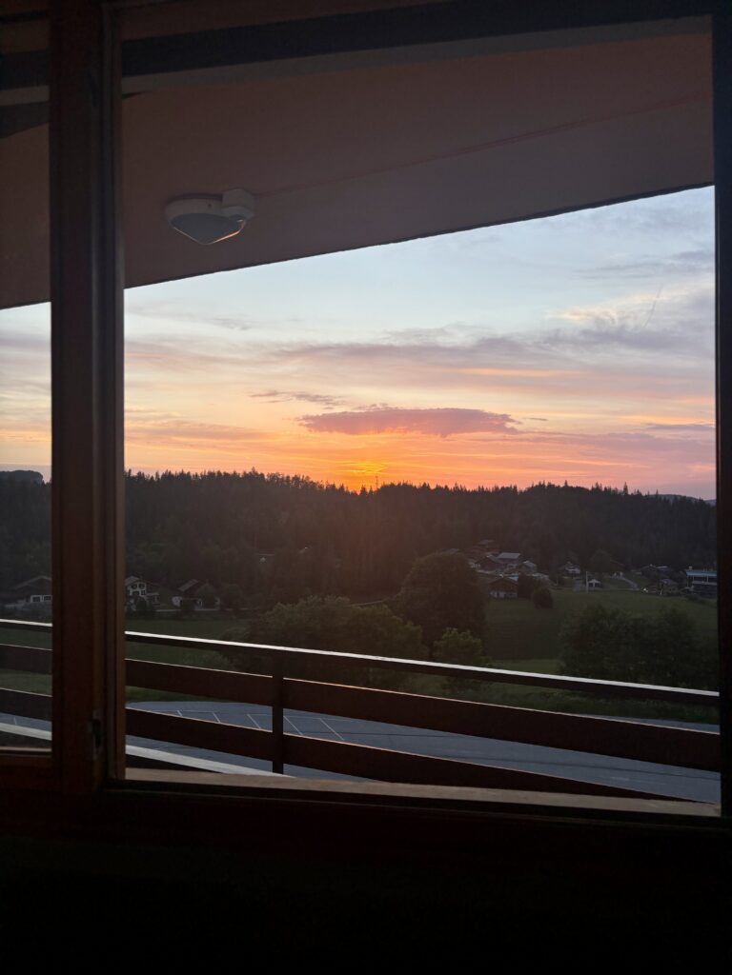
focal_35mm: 26
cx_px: 366
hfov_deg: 53.1
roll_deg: +0.6
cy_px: 488
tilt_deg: +1.0
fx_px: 733
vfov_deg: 67.3
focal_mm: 5.96
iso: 50
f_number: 1.6
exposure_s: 1/503
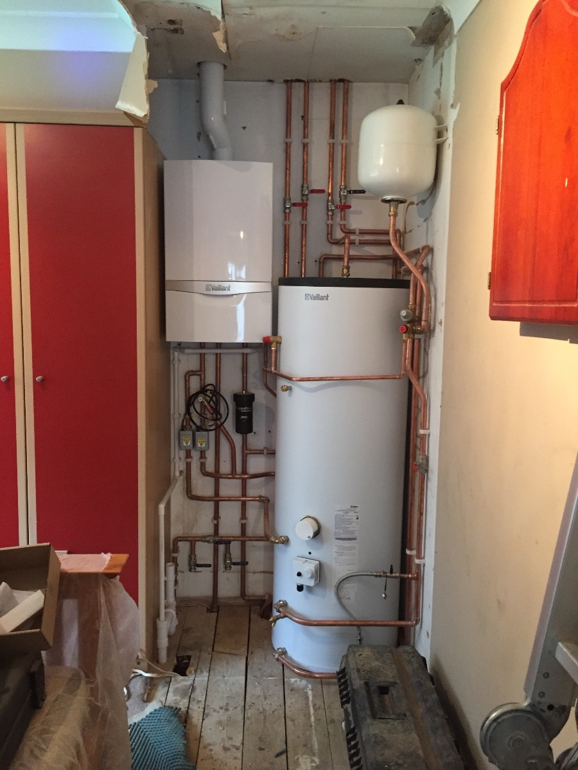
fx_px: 646
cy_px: 385
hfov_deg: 48.2
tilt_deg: -8.3
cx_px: 289
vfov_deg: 61.7
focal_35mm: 29
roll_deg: -0.7
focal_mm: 4.15
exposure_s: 1/17
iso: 250
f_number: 2.2
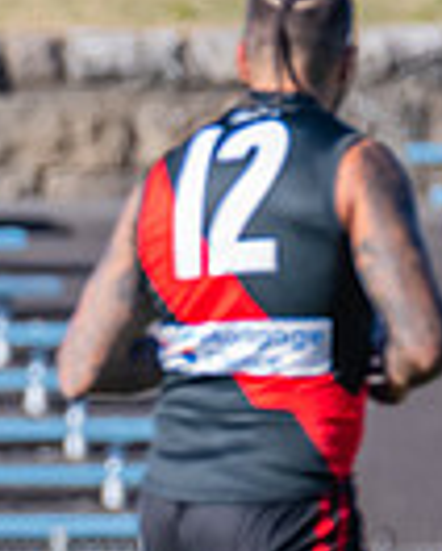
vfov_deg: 0.8
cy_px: 436
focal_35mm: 2441
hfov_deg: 0.6
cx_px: -266
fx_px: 39823
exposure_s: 1/1600
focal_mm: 460
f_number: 7.1
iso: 800
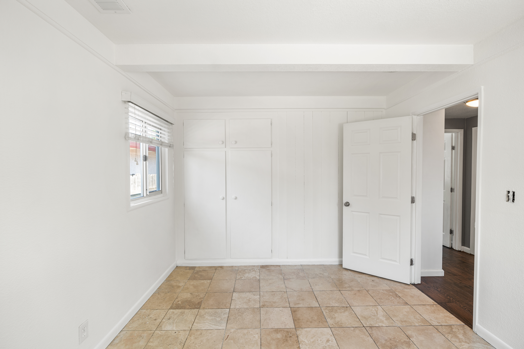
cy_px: 174
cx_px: 262
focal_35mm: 16
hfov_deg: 96.7
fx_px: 233
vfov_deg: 73.8
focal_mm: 16
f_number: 4
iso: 400
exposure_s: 1/25
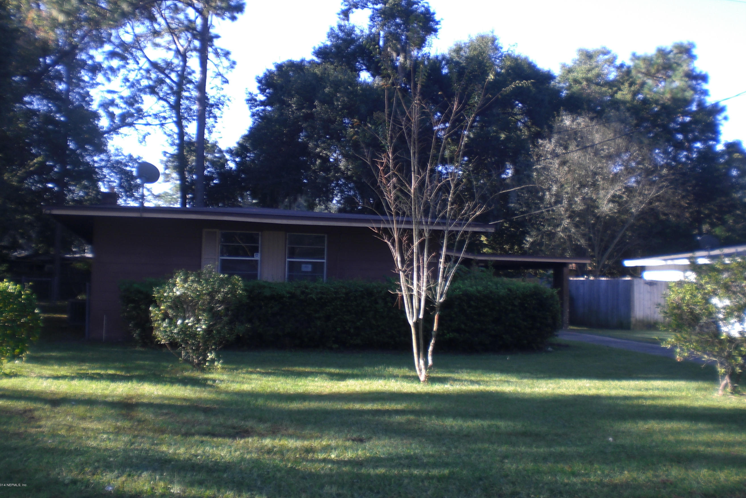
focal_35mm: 40
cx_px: 371
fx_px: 829
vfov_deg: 33.4
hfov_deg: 48.5
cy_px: 219
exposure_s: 1/100
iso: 50
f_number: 3.1
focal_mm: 6.3
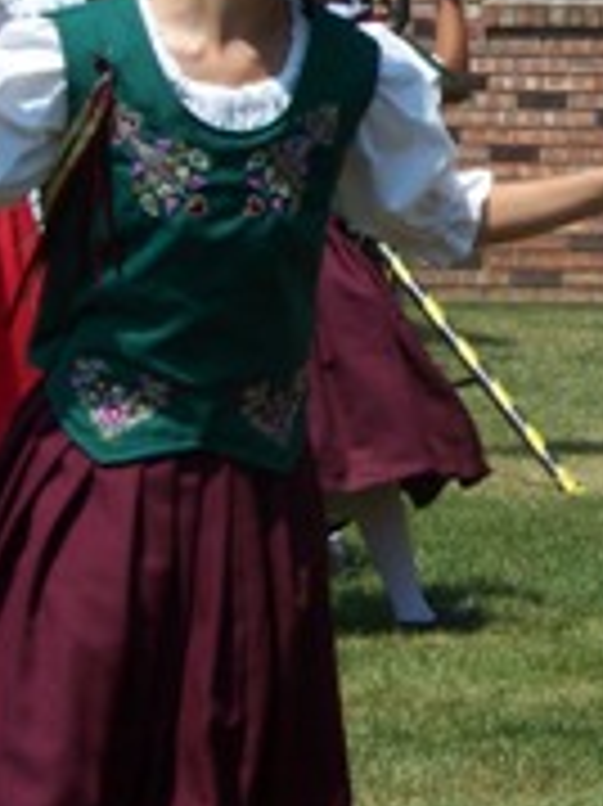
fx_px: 5069
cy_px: 144
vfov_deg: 9.1
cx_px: 1022
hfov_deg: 6.7
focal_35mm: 218
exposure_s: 1/320
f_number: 5.6
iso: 64
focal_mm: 12.89
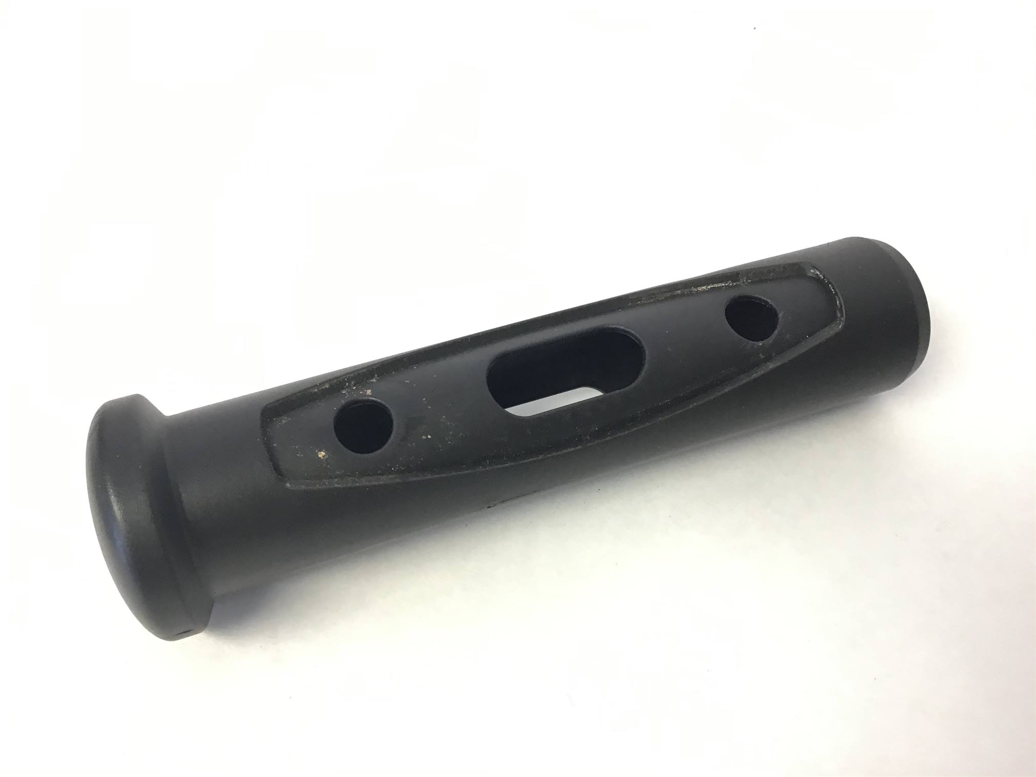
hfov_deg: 58.4
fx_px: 928
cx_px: 518
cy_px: 388
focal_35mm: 31
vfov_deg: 45.4
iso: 50
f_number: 2.4
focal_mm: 3.3
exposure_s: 1/33
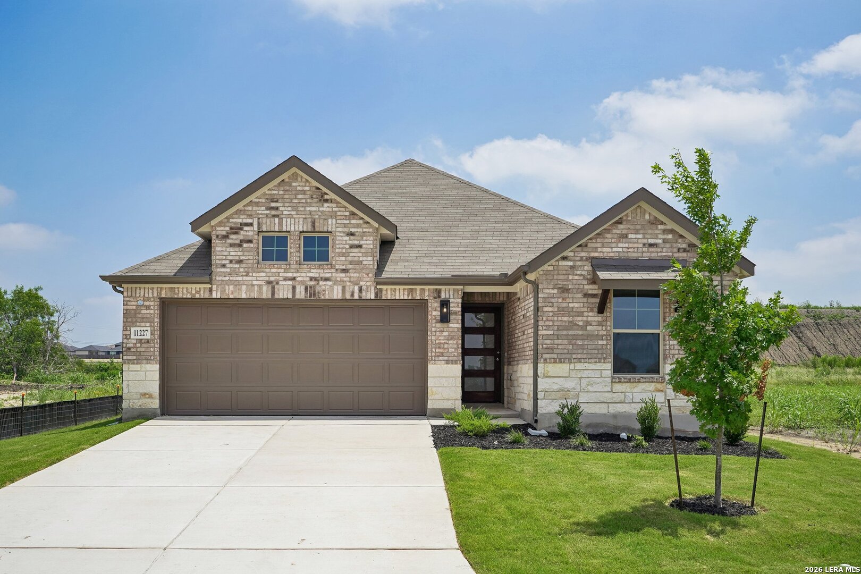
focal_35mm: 32
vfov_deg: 40.5
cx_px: 430
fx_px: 777
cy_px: 287
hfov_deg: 58.0
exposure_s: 1/500
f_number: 8
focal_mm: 32.5
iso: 100
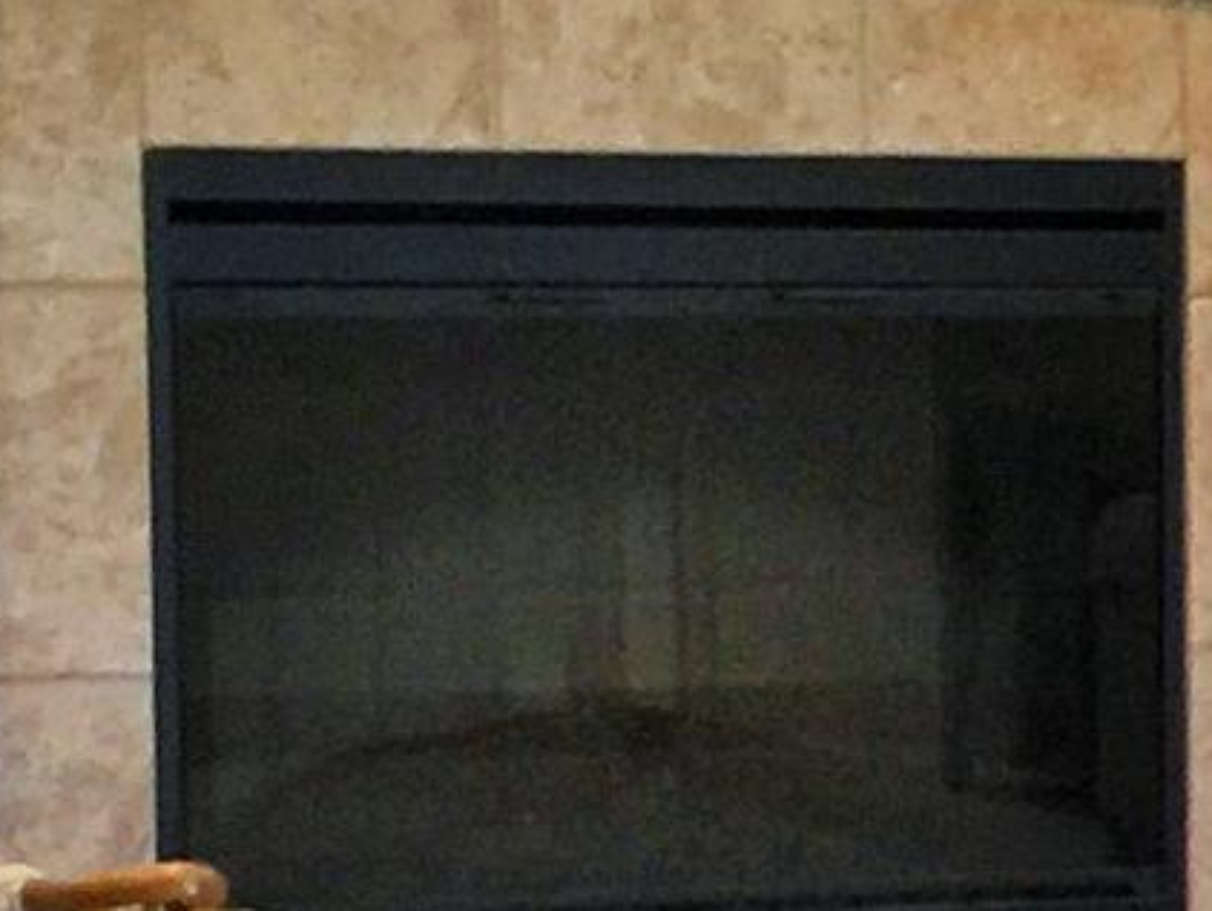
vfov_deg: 7.2
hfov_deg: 8.9
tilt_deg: -8.2
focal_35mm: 206
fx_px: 7217
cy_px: 1023
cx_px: 2634
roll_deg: -1.3
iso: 64
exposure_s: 1/15
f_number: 2.2
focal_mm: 4.15
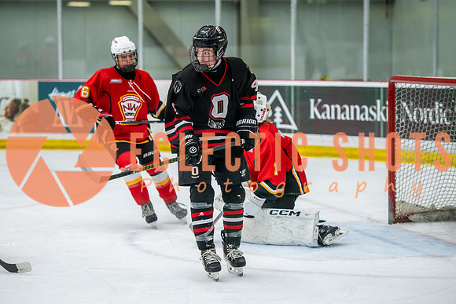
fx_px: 1760
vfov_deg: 9.9
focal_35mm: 139
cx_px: 212
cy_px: 159
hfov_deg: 14.8
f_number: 3.2
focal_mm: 125
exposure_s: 1/640
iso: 2000
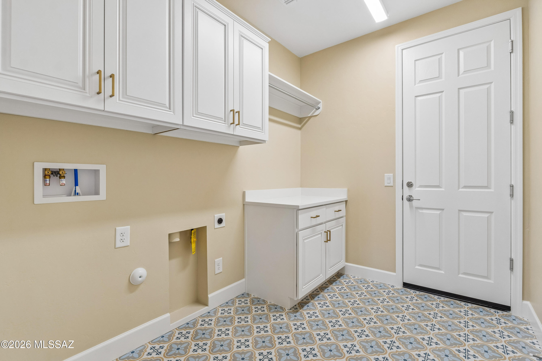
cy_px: 180
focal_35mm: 16
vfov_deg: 72.1
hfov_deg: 95.0
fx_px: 248
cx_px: 271
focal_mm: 11
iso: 400
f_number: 8
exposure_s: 1/25
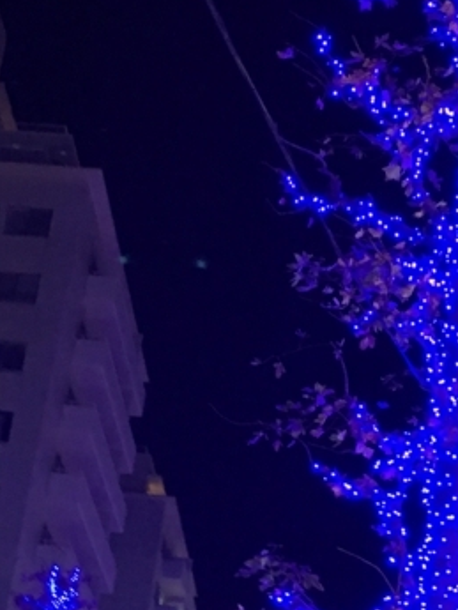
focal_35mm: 86
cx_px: 175
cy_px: 560
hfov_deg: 17.2
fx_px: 1516
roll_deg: -5.0
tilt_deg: +19.6
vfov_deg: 22.2
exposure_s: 1/20
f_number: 2.2
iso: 200
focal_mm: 4.15
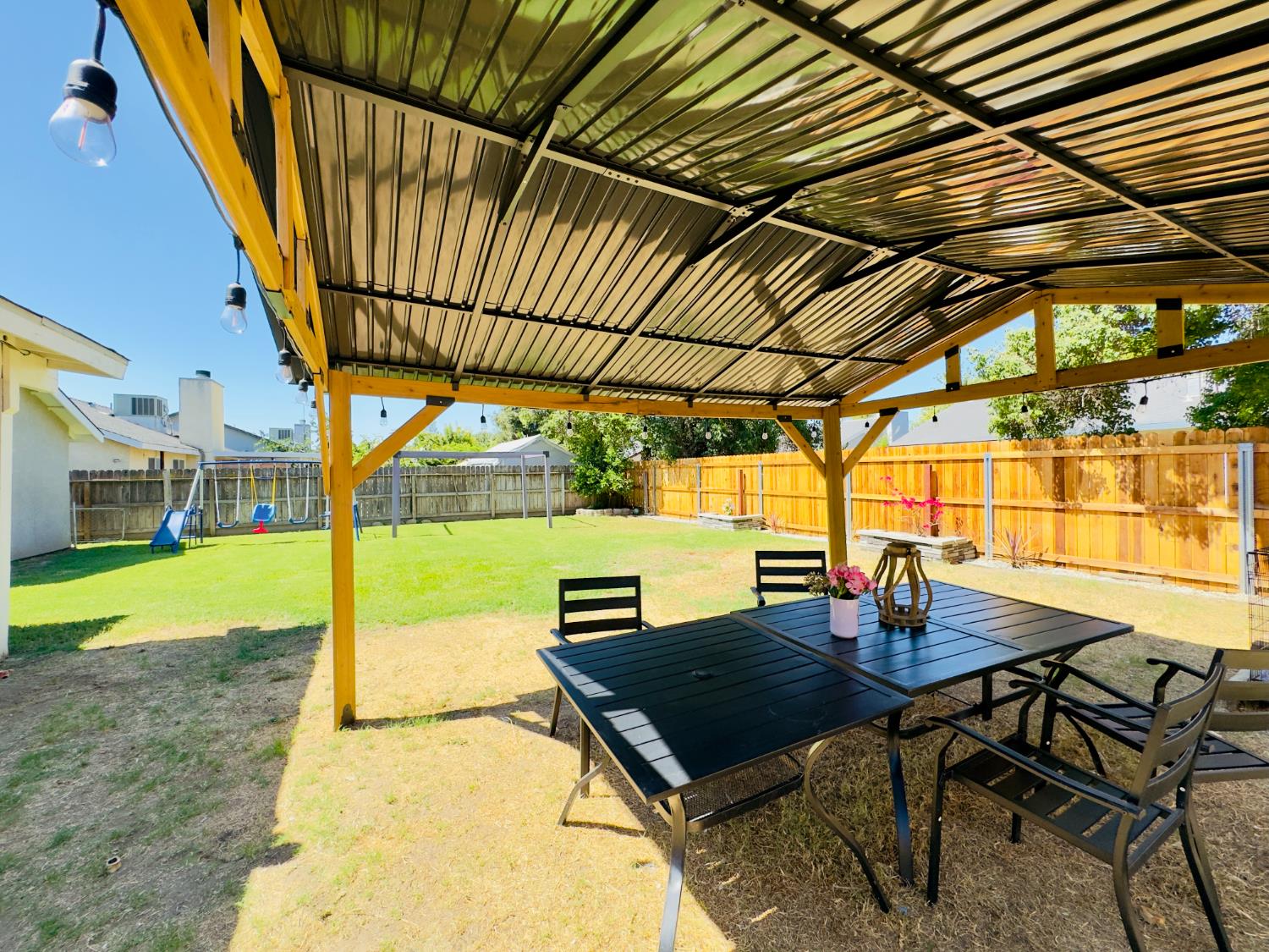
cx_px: 634
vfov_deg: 85.7
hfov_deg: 102.1
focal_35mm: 14
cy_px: 476
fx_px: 513
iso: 40
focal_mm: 2.22
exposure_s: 1/610
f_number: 2.2
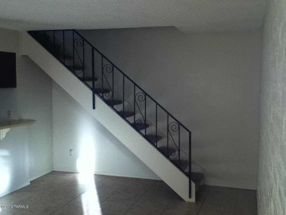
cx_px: 143
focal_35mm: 32
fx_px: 264
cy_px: 108
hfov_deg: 56.8
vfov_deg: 44.2
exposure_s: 1/144
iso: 80
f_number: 2.4
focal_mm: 3.85
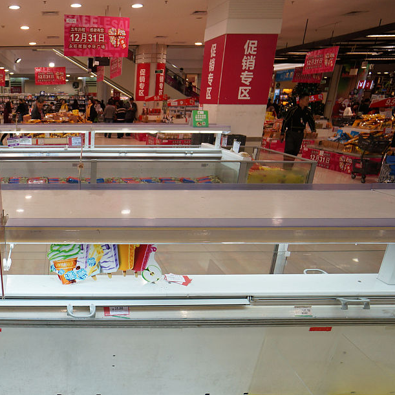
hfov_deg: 56.2
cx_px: 55
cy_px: 219
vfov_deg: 62.8
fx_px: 323
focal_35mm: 25
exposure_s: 1/60
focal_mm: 10
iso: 320
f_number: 4
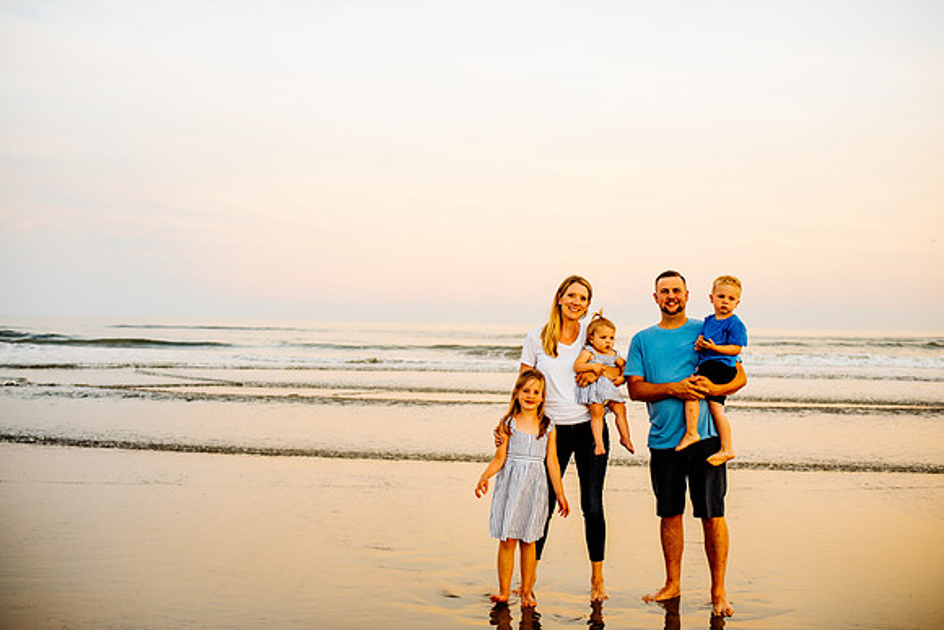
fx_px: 968
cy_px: 315
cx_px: 472
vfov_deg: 36.1
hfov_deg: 52.0
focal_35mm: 37
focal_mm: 35
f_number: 2.8
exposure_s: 1/200
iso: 320
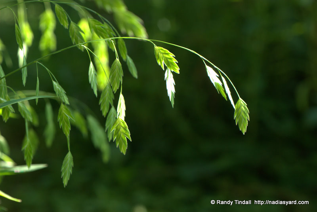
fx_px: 794
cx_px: 158
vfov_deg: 15.2
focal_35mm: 90
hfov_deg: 22.6
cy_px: 106
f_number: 6.3
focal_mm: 60
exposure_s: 1/125
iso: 400
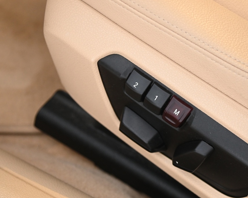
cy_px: 126
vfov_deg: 14.9
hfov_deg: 18.5
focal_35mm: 103
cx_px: 179
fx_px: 756
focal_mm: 58
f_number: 4
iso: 2000
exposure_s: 1/15
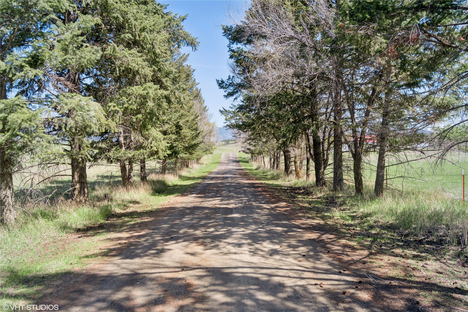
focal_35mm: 27
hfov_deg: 67.4
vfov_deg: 47.9
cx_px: 234
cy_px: 156
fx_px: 351
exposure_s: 1/320
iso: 100
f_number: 6.3
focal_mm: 18
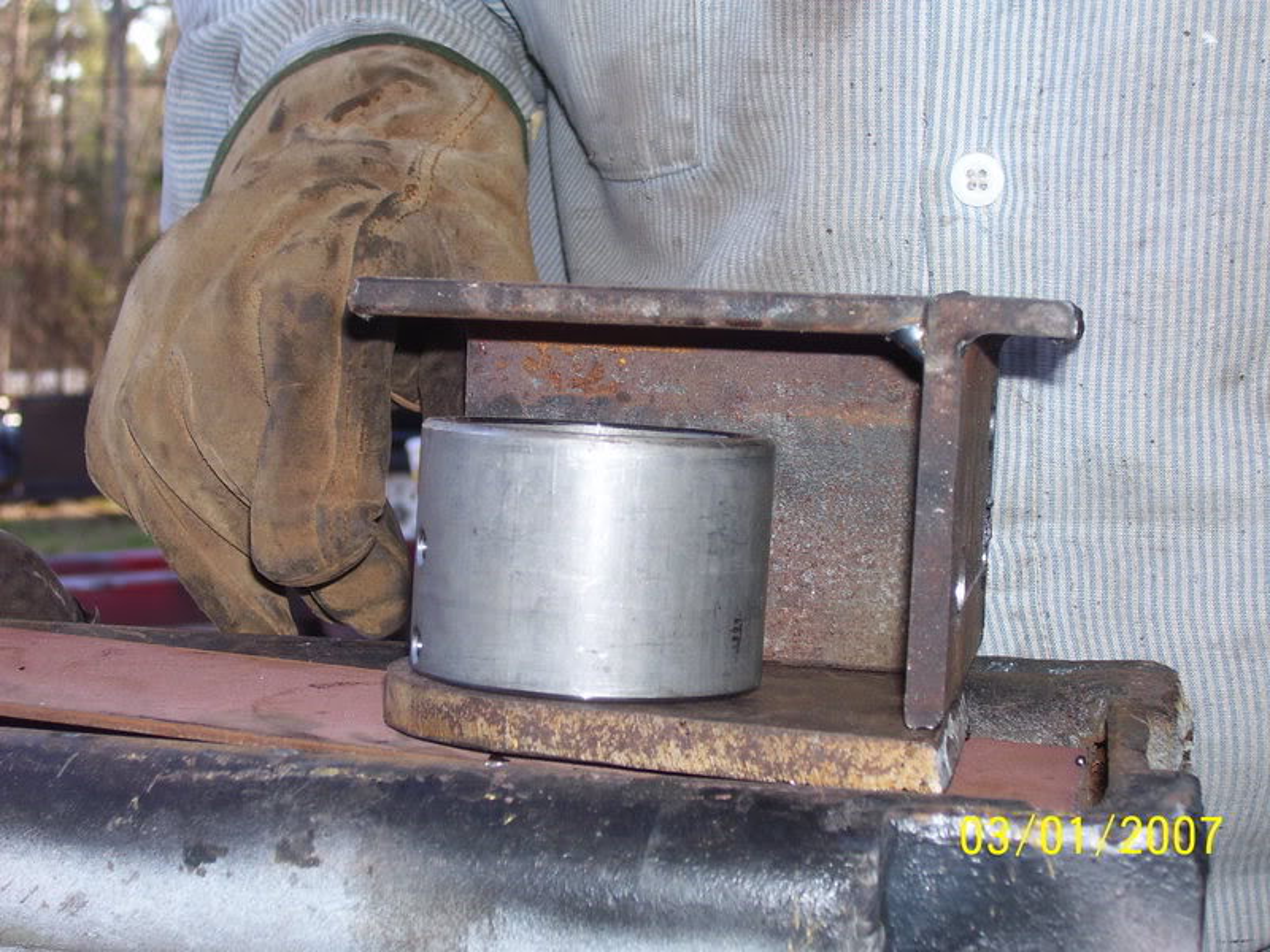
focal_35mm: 66
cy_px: 476
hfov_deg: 29.4
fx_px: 2421
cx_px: 635
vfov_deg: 22.3
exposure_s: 1/90
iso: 80
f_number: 3.6
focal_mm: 10.8
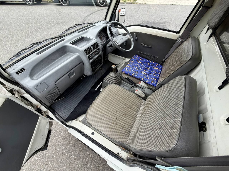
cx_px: 114
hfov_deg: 102.1
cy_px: 86
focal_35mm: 14
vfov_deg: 85.7
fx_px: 93
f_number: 2.2
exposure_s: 1/214
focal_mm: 2.22
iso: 40
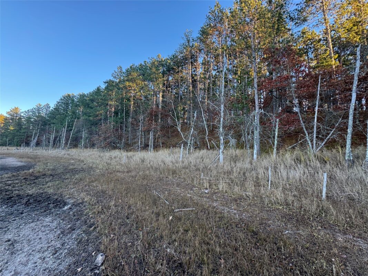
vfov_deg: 85.7
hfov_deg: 102.1
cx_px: 184
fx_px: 149
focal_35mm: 14
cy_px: 138
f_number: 2.2
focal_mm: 2.22
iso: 80
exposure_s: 1/99
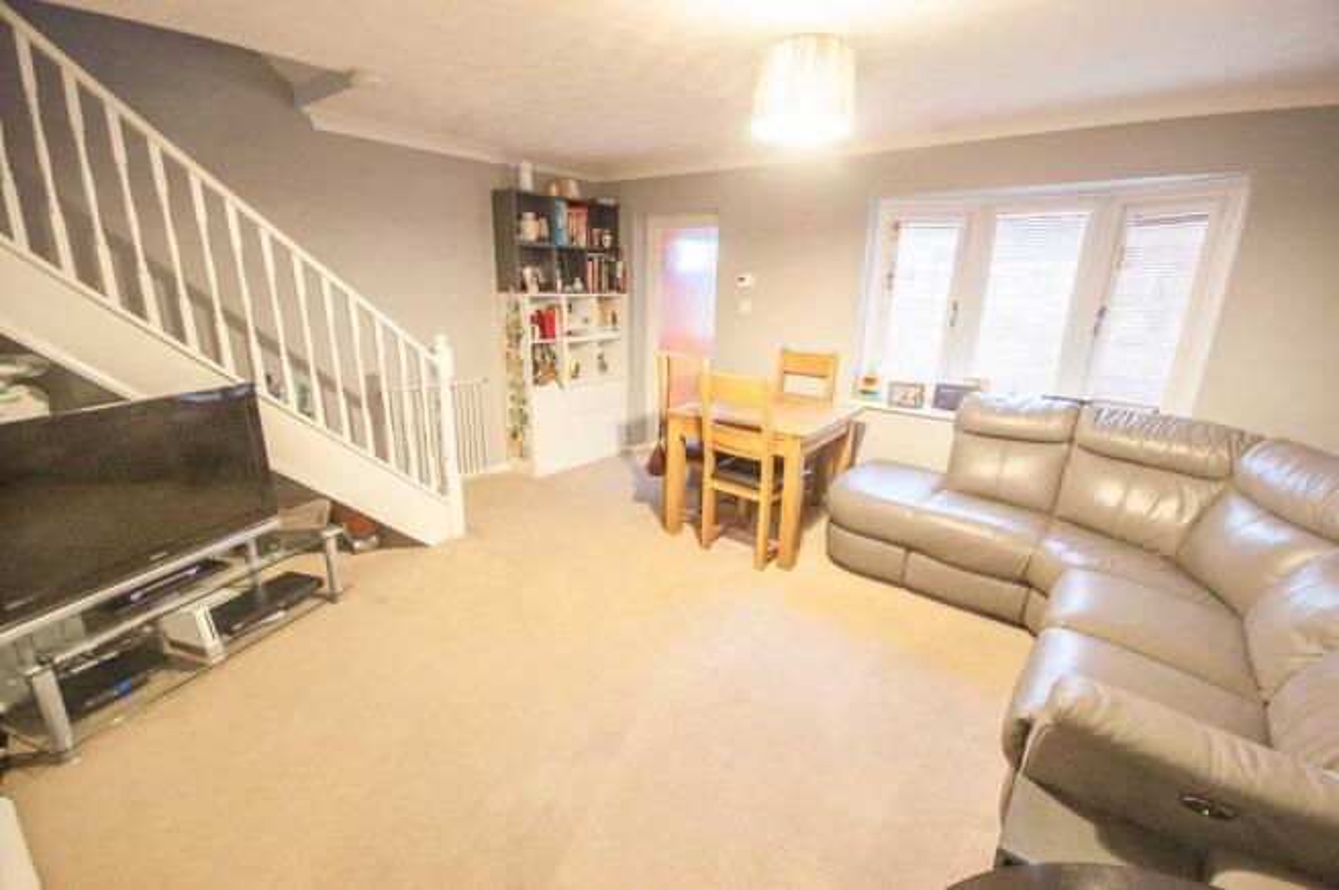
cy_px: 445
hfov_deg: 100.4
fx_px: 557
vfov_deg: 77.2
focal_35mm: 15
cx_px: 670
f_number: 4
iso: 900
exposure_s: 1/8
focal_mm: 10
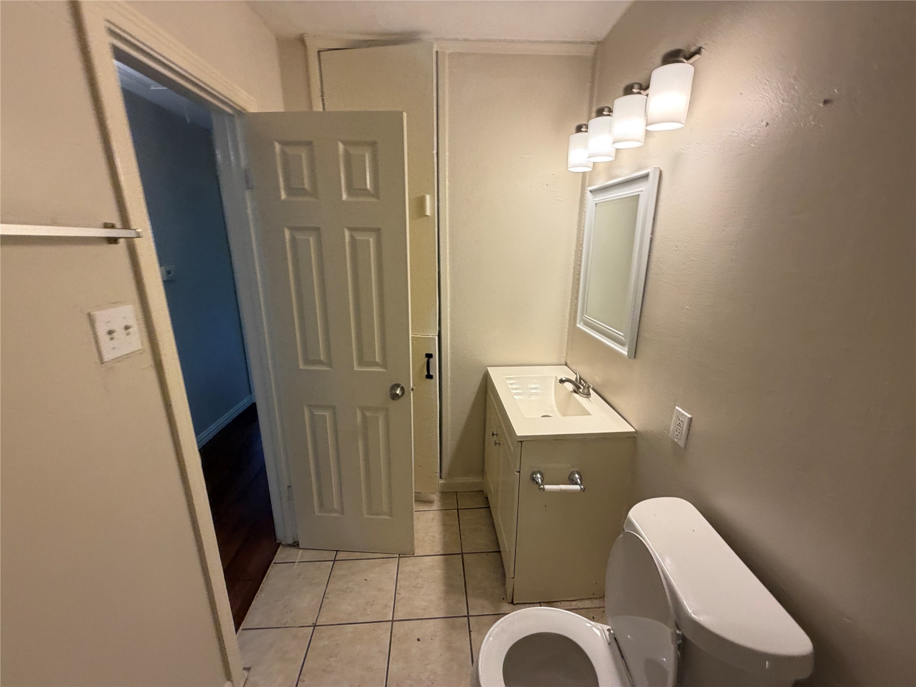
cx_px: 458
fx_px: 370
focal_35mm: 14
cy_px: 344
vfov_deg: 85.7
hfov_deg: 102.1
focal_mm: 2.22
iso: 200
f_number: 2.2
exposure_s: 1/120
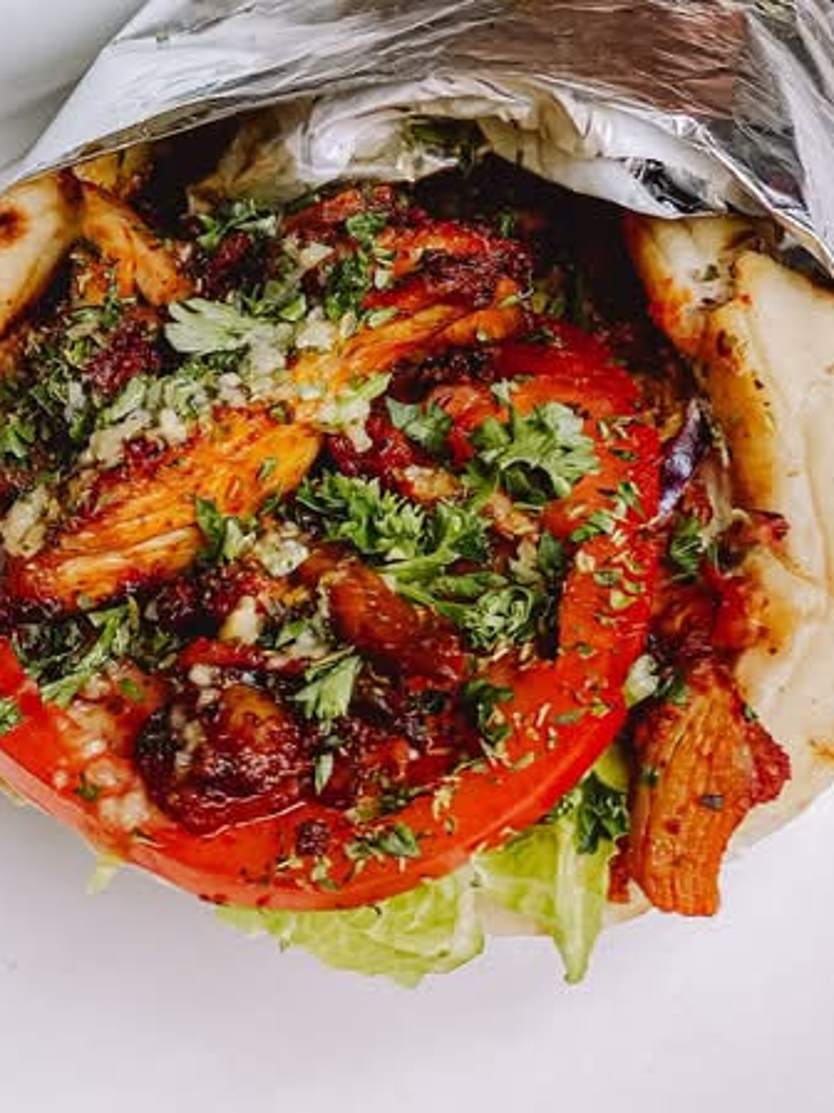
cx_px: 263
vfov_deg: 22.8
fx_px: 2731
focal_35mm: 85
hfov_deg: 17.3
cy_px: 275
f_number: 2
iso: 25
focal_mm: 6
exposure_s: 1/120
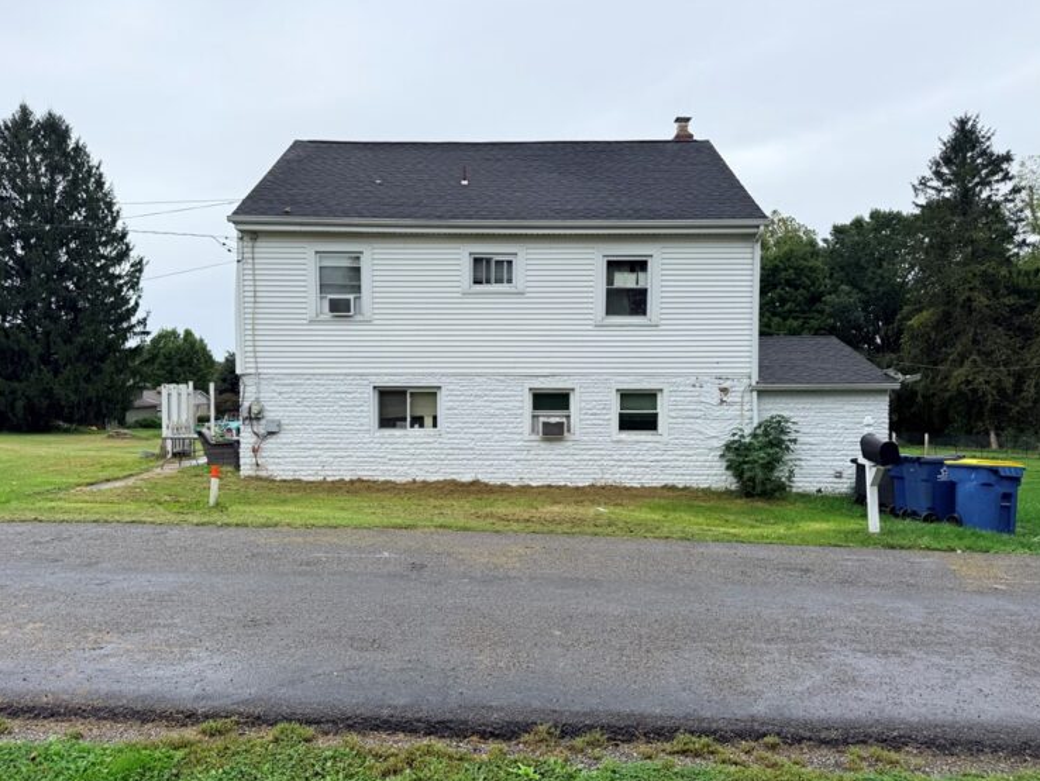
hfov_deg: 67.2
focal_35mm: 26
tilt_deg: -1.2
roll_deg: +0.0
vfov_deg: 53.1
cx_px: 493
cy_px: 396
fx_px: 781
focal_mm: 6.76
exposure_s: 1/1770
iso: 80
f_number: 1.78
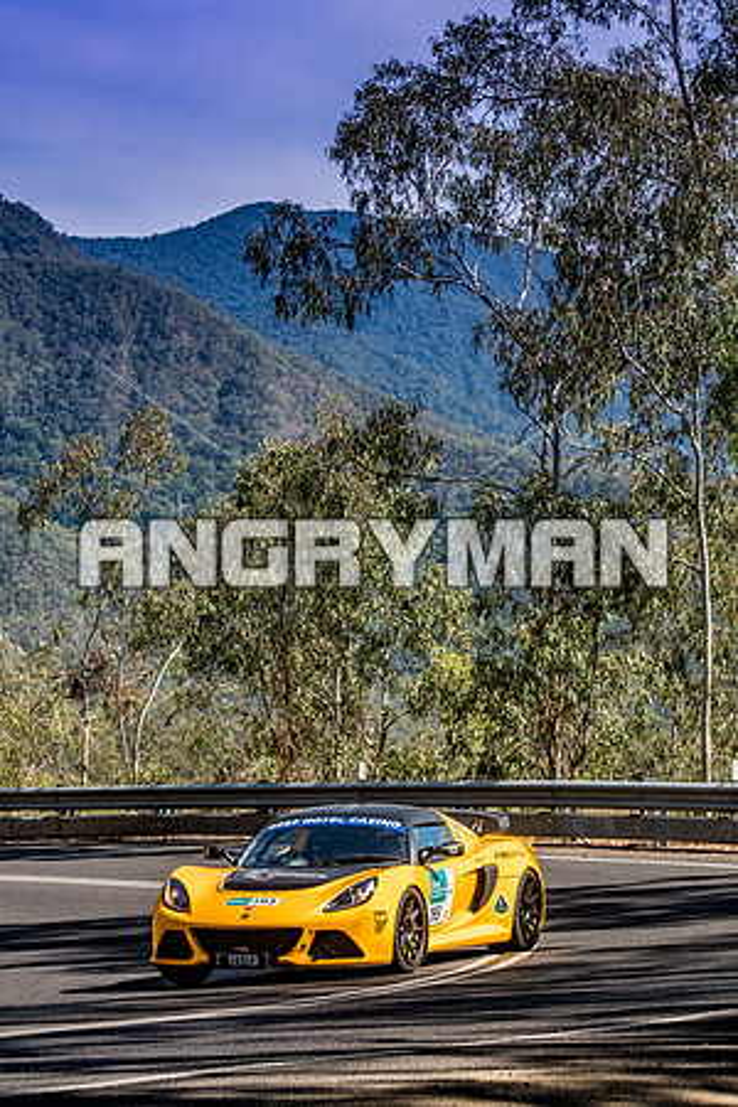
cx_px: 369
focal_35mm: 128
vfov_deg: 16.1
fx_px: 3920
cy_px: 554
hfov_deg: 10.8
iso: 250
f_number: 5
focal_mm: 85
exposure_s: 1/2500
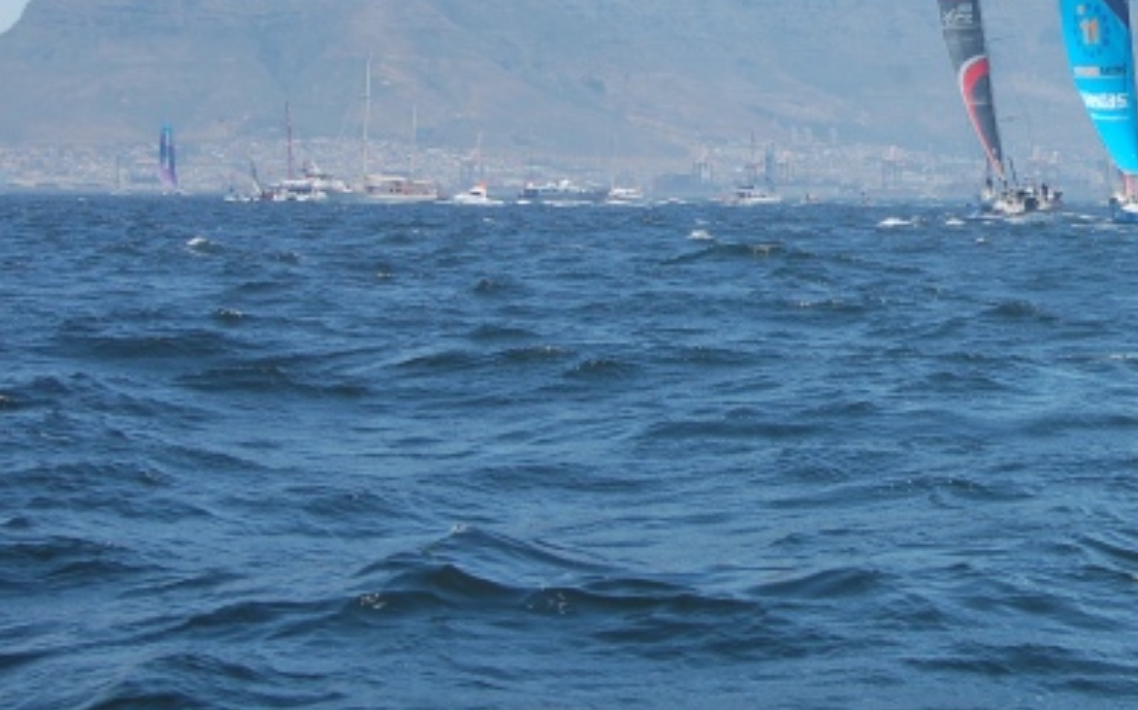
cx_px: 1016
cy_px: 131
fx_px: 2632
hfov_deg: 23.8
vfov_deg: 15.3
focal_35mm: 85
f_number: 9
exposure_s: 1/320
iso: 200
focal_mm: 31
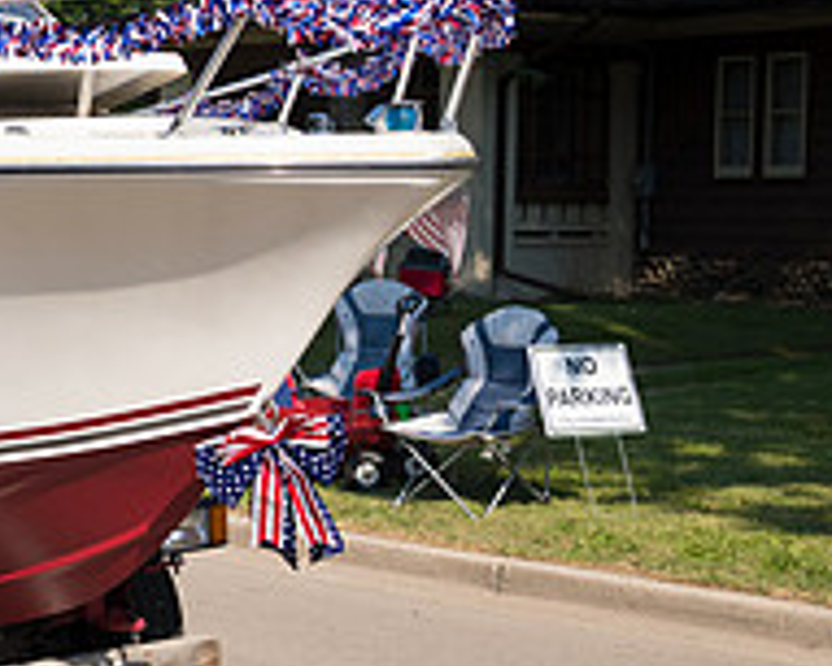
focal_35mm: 97
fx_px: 2390
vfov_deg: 15.9
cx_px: -283
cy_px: 289
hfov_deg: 18.3
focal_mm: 34
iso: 320
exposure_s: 1/800
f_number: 6.3
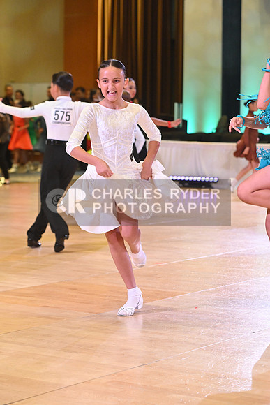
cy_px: 202
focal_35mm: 102
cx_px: 135
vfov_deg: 20.0
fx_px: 1147
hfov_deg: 13.4
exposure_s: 1/400
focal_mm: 102
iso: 4000
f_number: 5.6
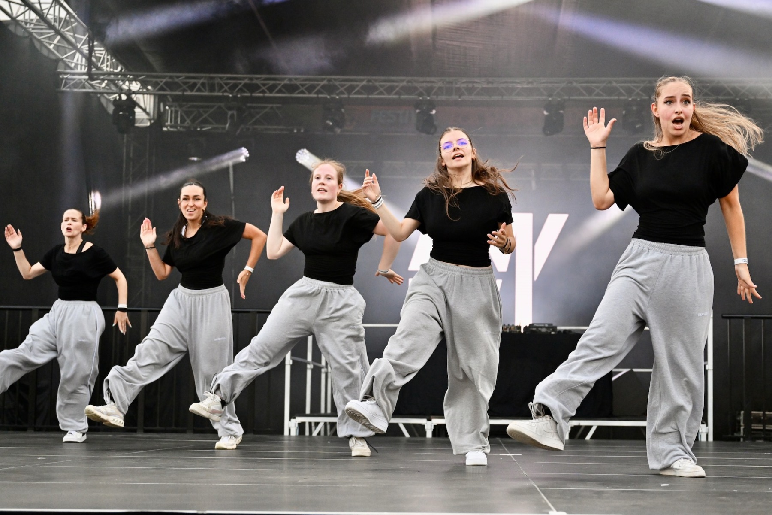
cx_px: 386
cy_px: 258
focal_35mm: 46
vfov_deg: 29.2
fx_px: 986
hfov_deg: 42.7
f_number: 3.5
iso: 2500
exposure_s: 1/2500
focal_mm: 46
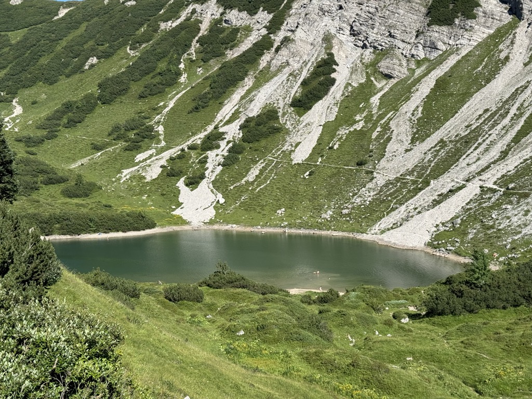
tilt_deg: -4.9
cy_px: 200
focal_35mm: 48
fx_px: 738
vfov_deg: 30.3
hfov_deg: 39.7
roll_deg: +0.6
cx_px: 266
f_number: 1.78
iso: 64
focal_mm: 6.76
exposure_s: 1/3425
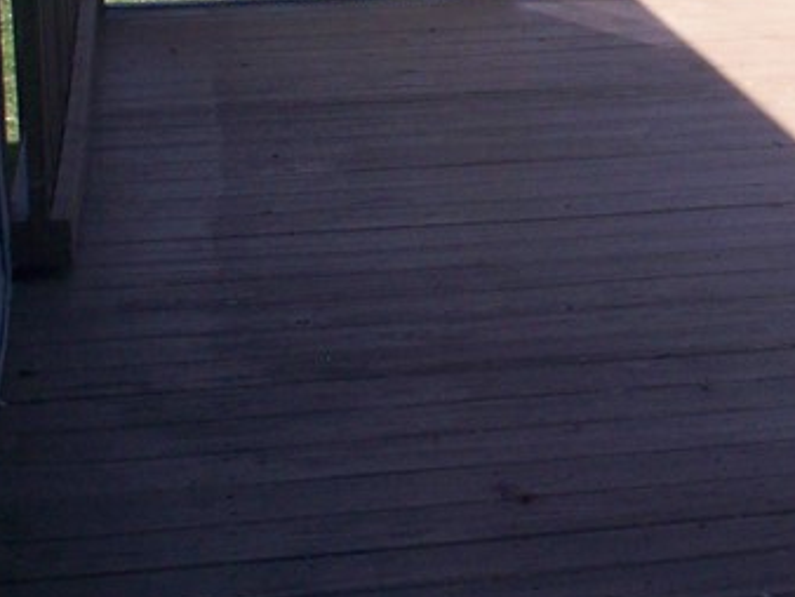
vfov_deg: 13.3
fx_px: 2505
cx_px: 877
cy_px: -68
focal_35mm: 109
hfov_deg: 17.4
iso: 100
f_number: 4.5
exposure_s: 1/288
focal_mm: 6
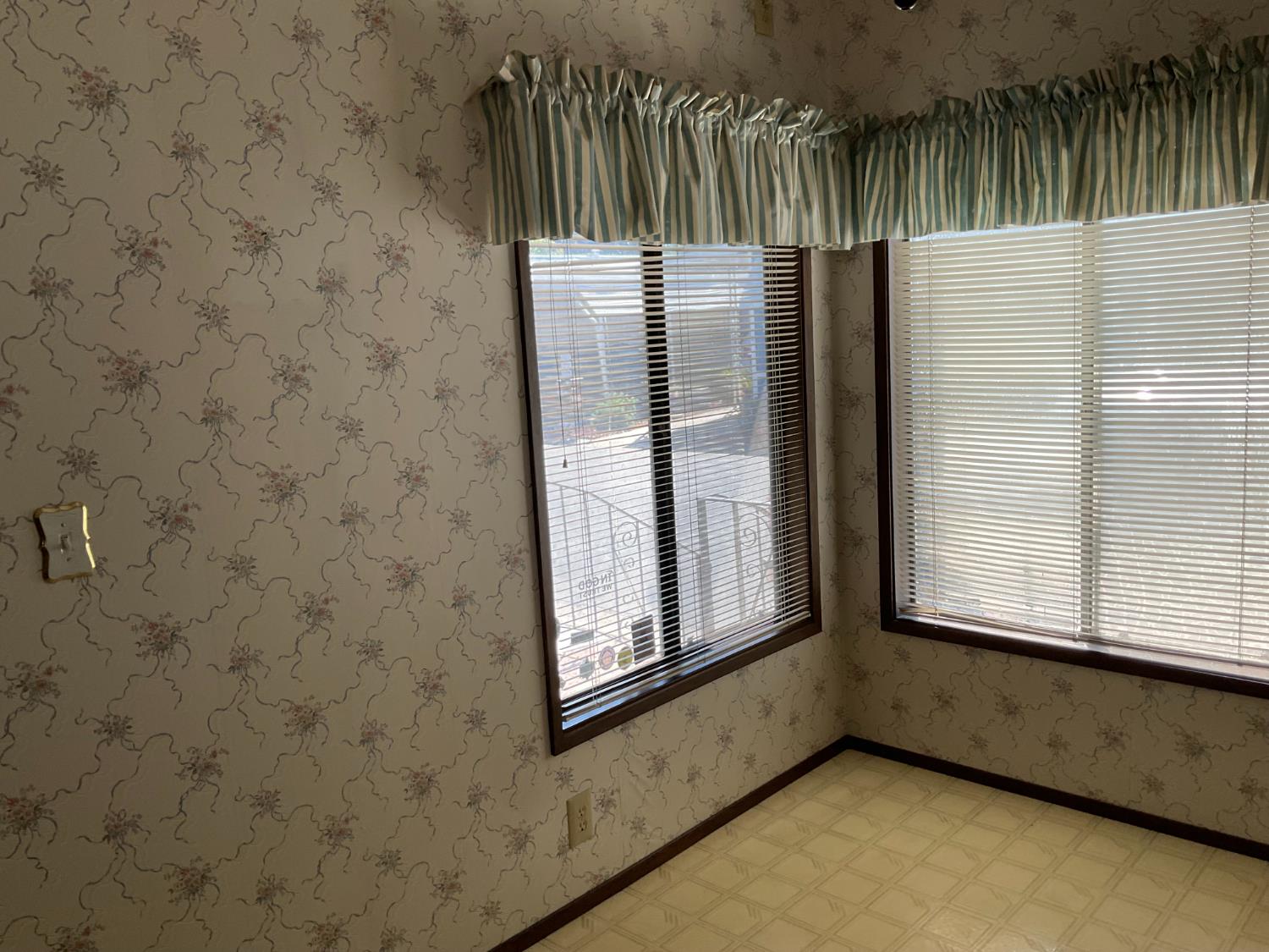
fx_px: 1063
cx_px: 634
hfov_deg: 61.7
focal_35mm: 29
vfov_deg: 48.2
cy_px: 476
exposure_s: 1/120
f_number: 1.8
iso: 20
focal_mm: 3
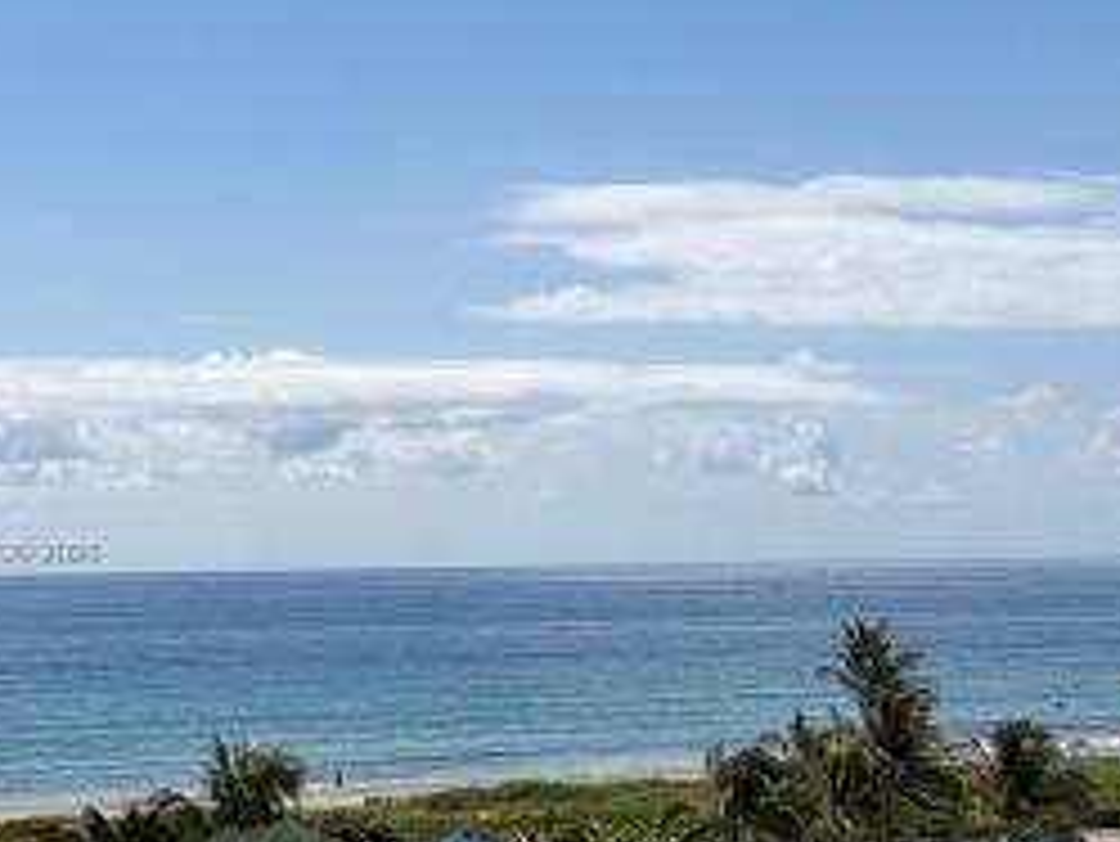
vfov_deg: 19.1
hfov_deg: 25.3
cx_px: 648
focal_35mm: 77
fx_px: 2493
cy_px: 554
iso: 64
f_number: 1.78
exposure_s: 1/13333
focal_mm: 6.76
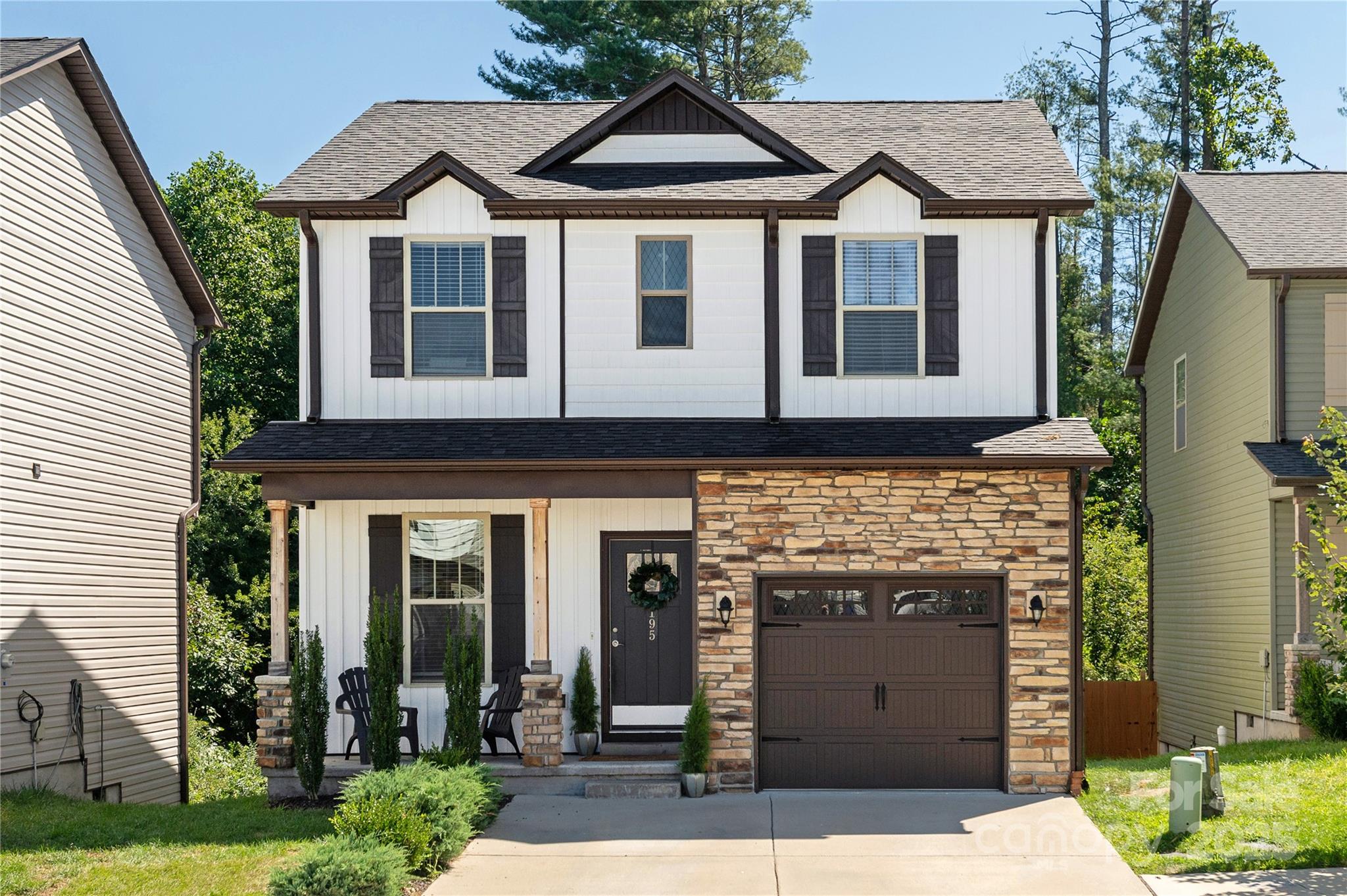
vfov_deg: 37.8
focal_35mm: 35
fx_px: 1308
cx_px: 674
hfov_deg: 54.5
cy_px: 448
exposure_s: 1/2000
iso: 320
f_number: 7.1
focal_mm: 35
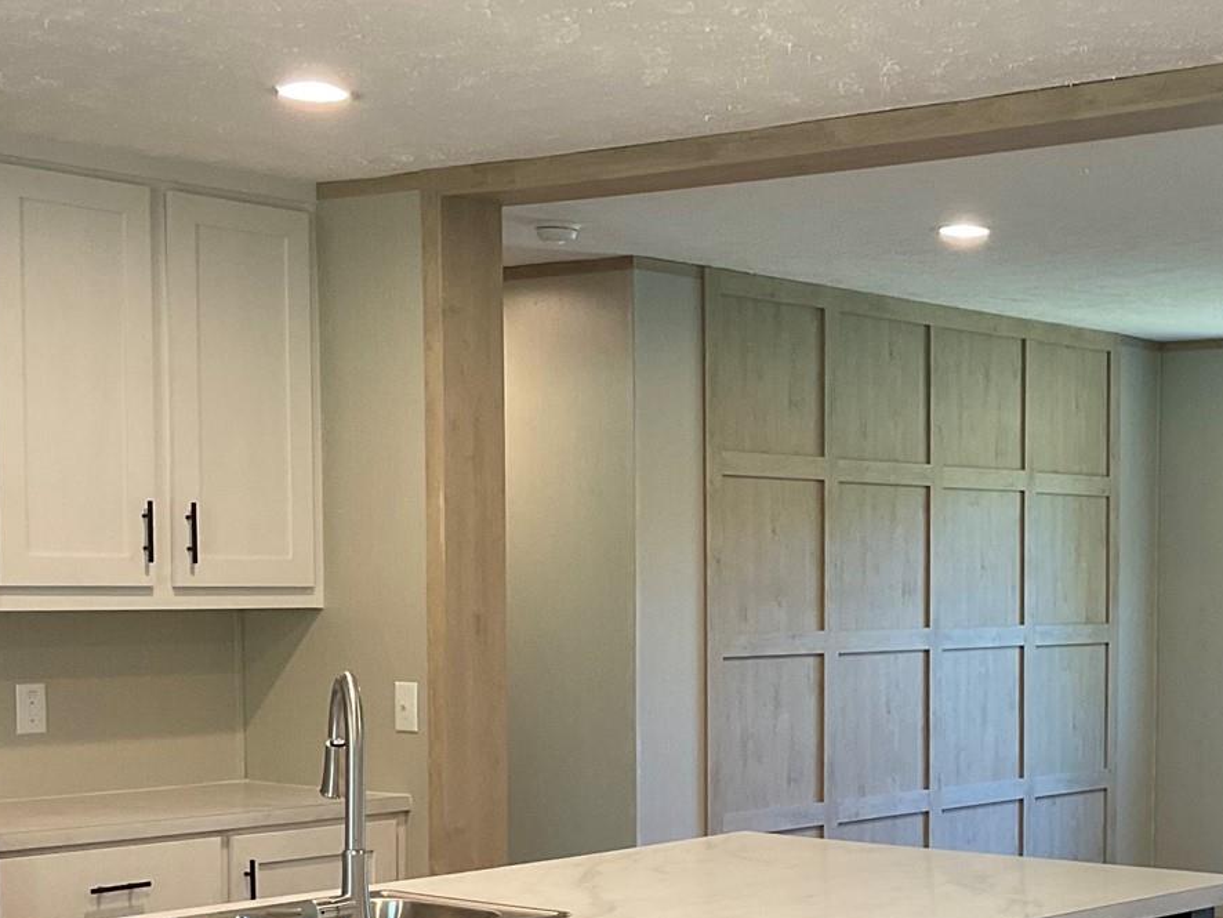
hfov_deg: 28.5
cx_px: 935
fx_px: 2368
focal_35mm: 67
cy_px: 718
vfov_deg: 21.7
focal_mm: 3
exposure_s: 1/60
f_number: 1.8
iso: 64
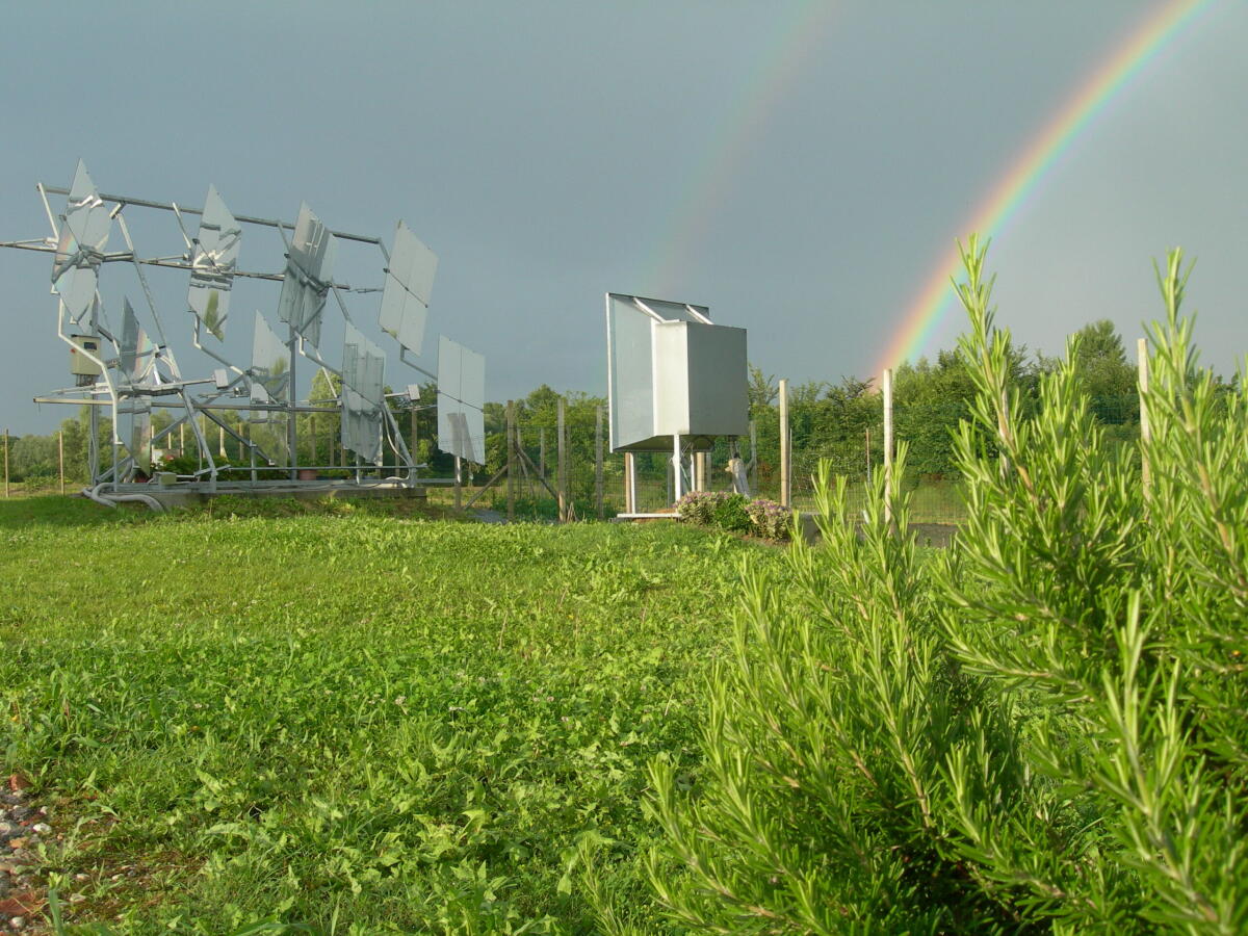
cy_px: 468
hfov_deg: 49.0
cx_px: 624
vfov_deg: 37.7
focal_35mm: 38
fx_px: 1370
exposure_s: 1/234
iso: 50
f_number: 4.8
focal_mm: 7.8
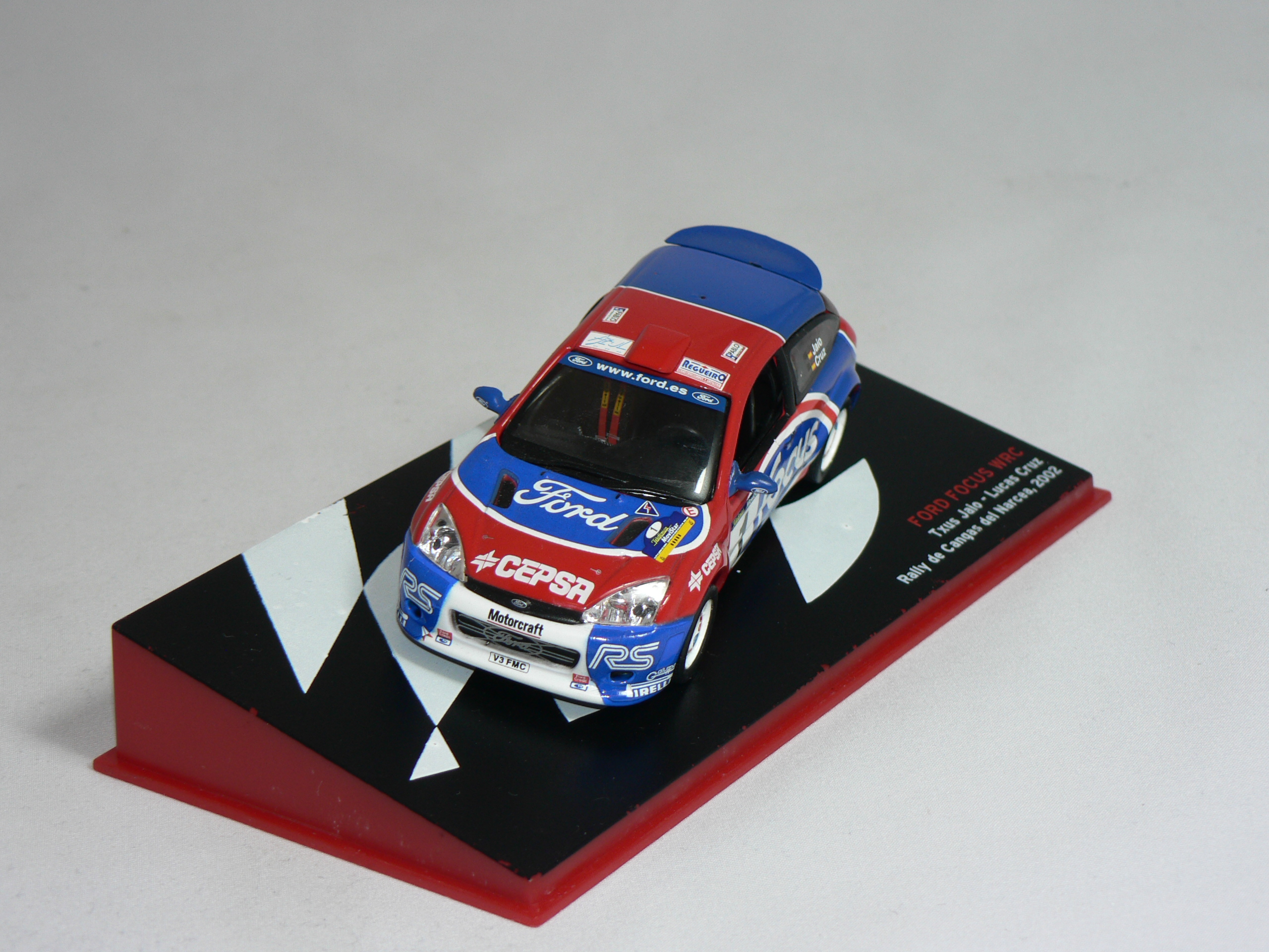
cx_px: 634
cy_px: 476
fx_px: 3189
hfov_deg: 22.5
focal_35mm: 87
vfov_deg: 17.0
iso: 80
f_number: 3.2
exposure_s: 1/60
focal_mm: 14.5
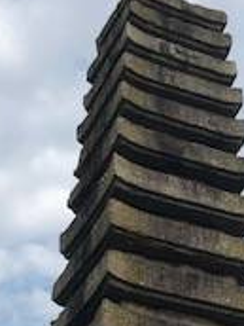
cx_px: 195
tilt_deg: +28.1
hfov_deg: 14.2
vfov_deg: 18.3
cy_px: 343
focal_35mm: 104
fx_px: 977
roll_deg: +1.5
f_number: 1.8
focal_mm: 3.99
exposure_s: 1/2825
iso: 25
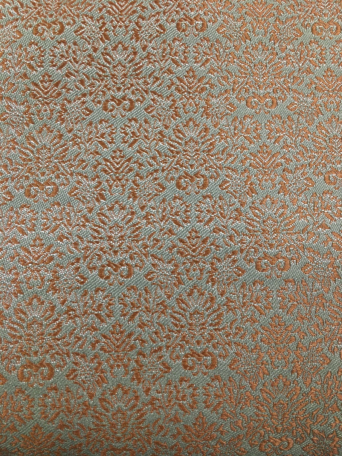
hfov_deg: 48.2
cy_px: 228
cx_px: 171
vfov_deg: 61.6
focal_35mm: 29
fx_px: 382
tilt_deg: -73.5
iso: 50
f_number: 2.2
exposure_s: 1/33
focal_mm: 4.15
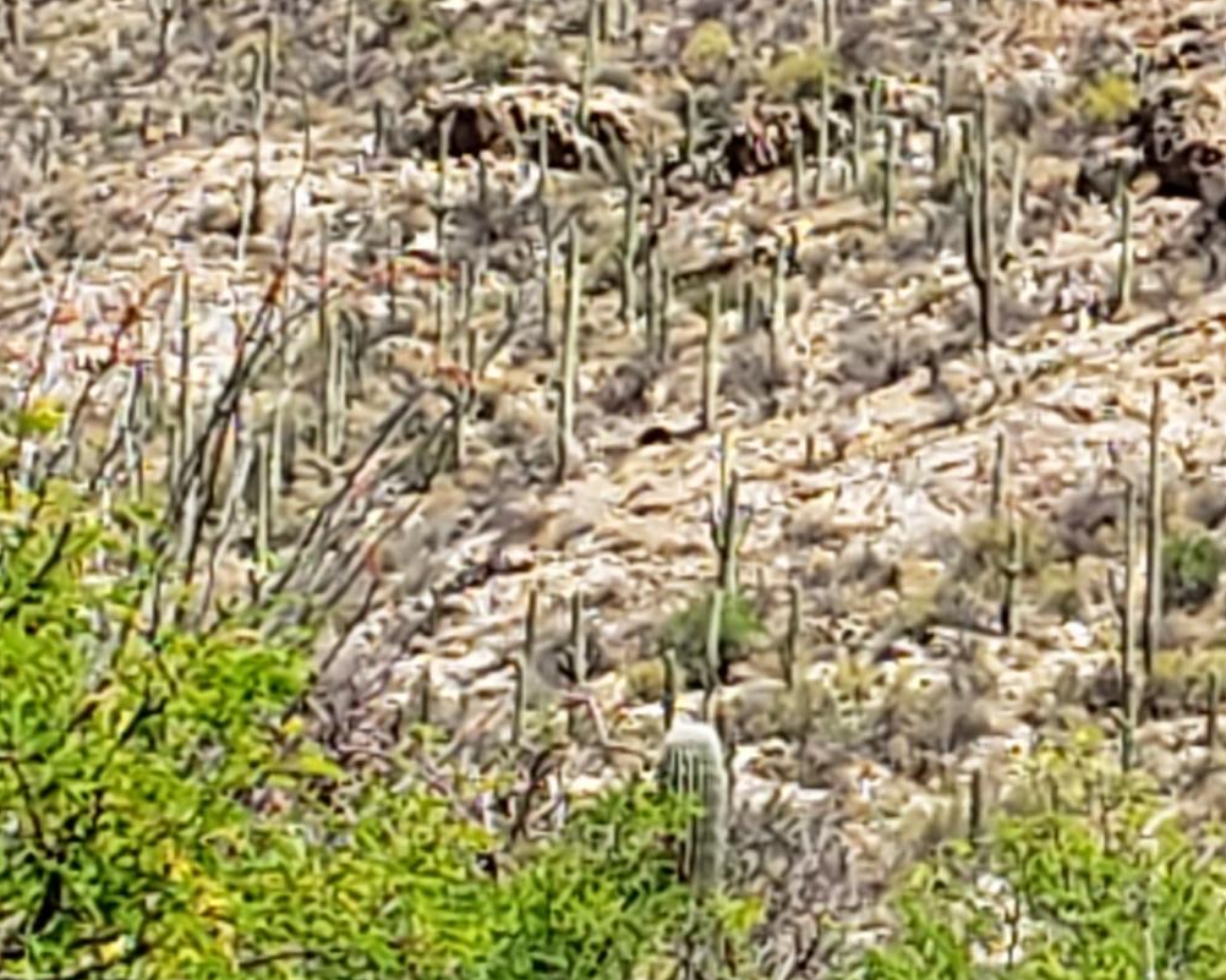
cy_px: 668
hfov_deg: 24.0
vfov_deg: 20.1
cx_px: 1221
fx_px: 2757
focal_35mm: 76
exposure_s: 1/1099
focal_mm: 4.3
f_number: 2.4
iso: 50
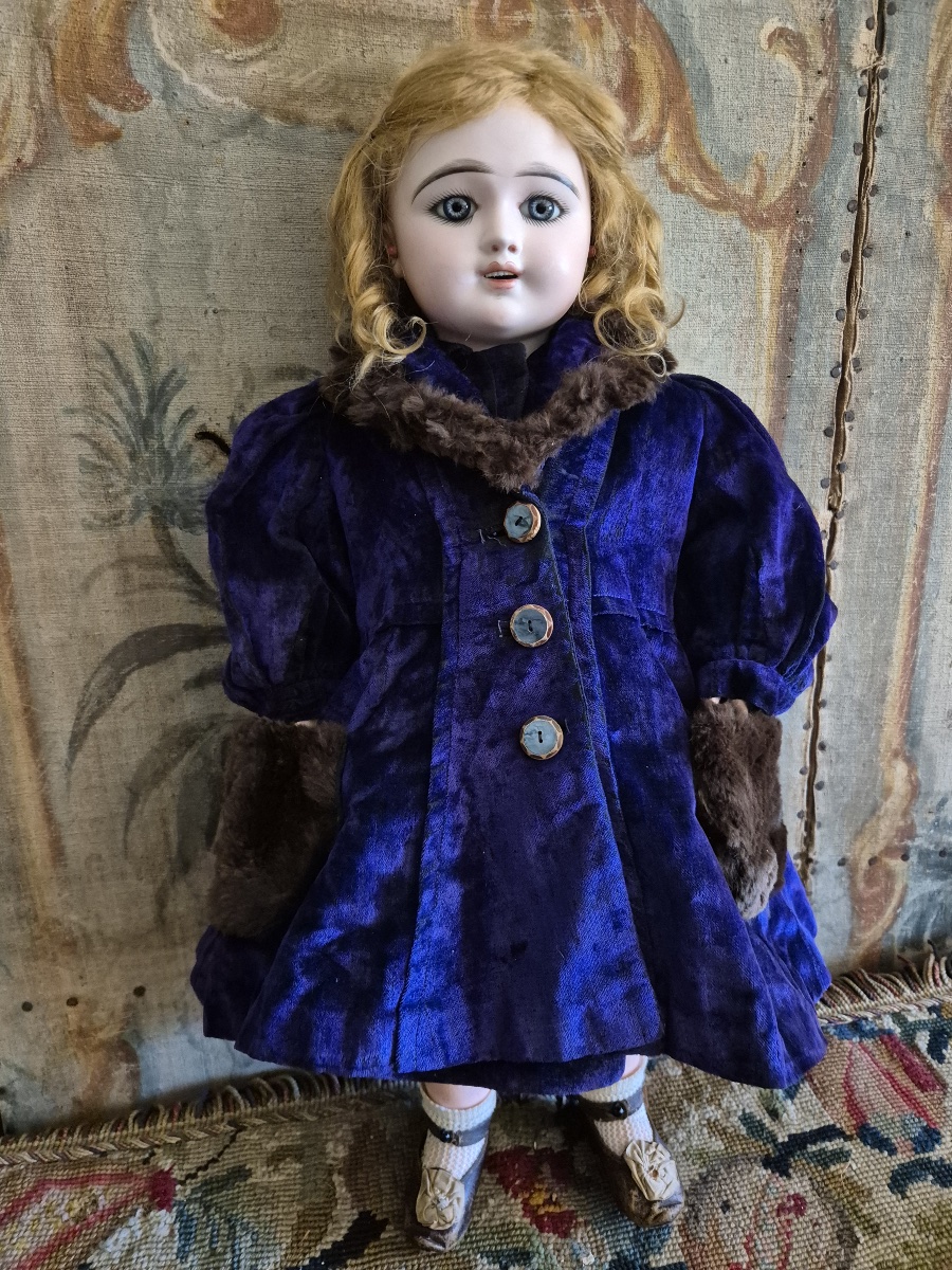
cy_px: 635
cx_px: 476
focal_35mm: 23
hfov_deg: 58.9
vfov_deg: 73.9
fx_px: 843
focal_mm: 5.4
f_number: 1.8
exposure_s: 1/100
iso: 1600
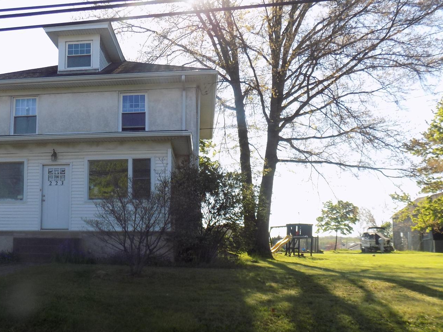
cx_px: 135
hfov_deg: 48.9
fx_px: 474
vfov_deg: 38.4
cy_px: 212
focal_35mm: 37
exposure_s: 1/400
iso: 80
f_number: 3.1
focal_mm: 4
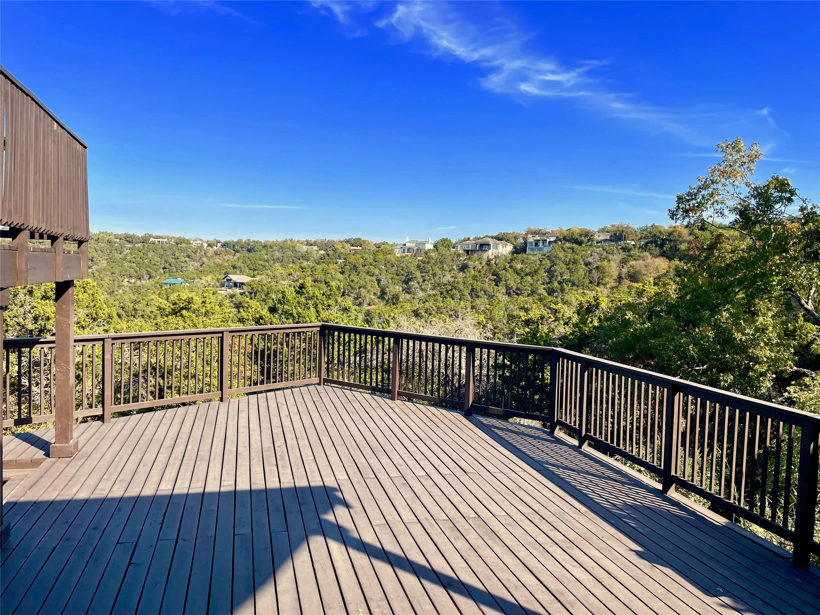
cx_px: 410
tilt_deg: -2.7
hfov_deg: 67.3
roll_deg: -1.8
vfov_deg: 53.1
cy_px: 308
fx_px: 616
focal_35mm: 26
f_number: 1.6
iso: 32
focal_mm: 4.2
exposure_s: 1/3401
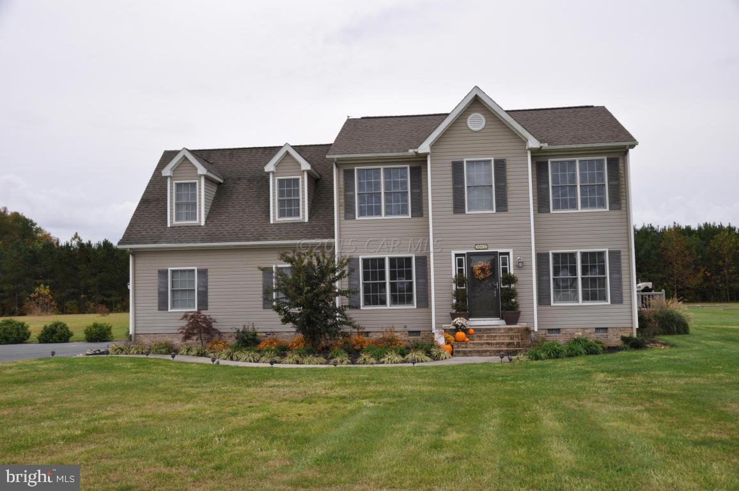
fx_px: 800
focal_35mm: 39
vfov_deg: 34.1
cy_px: 246
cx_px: 370
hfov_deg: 49.6
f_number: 10
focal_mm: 26
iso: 200
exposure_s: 1/200
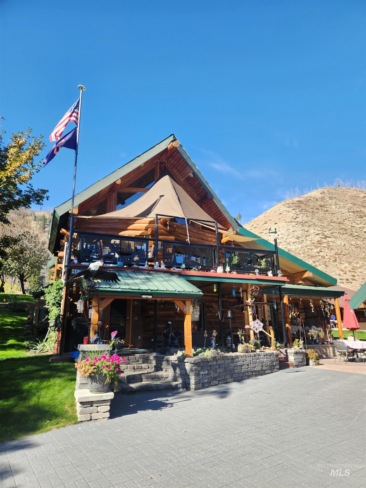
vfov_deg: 73.9
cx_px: 183
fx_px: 324
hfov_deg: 58.9
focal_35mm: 23
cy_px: 244
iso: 20
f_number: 1.8
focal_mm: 5.4
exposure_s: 1/528
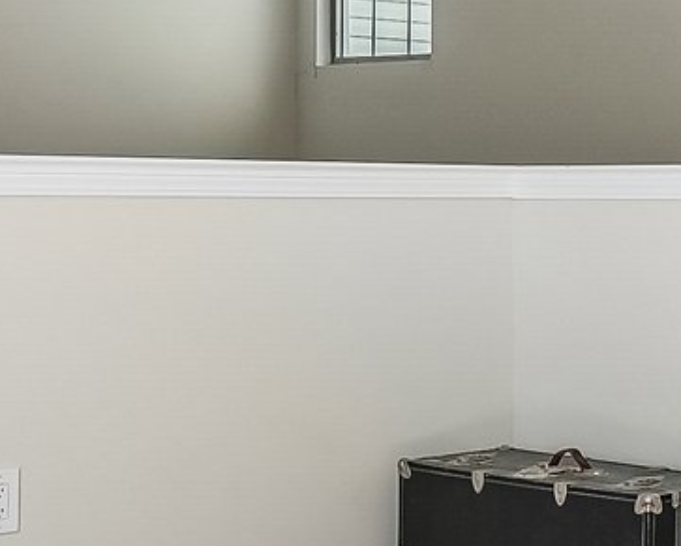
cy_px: 185
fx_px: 1858
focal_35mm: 92
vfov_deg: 16.7
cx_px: 887
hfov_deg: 19.2
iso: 640
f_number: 7.1
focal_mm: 17.4
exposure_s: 1/125
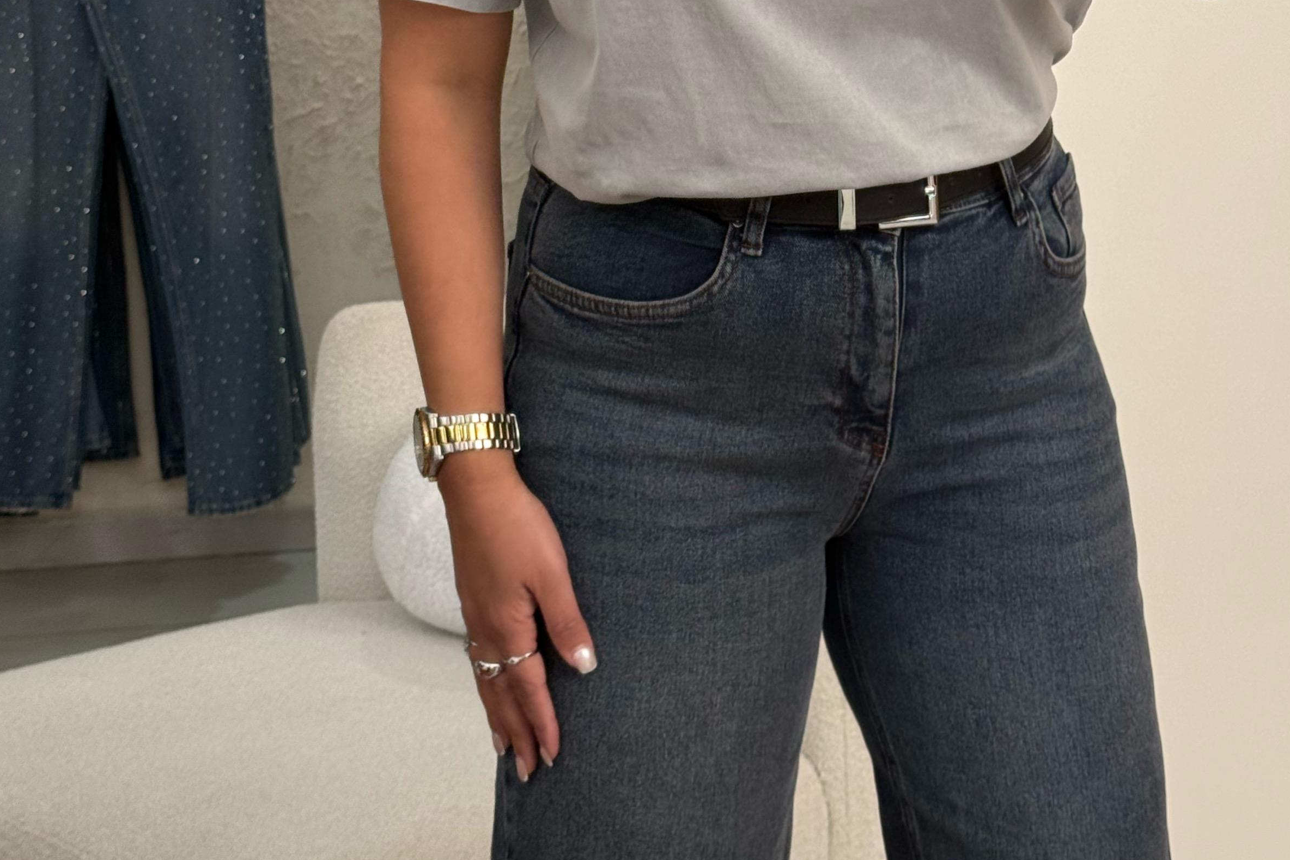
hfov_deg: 23.9
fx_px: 3046
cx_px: 743
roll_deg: +1.0
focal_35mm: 85
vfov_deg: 15.8
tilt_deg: -22.3
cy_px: 21
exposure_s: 1/138
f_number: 1.78
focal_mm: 6.76
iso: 100
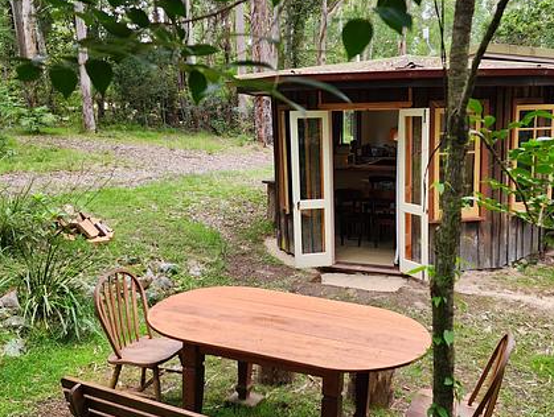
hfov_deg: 53.5
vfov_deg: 41.9
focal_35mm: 34
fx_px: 545
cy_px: 204
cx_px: 335
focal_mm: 6.4
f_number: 1.8
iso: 50
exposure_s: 1/180
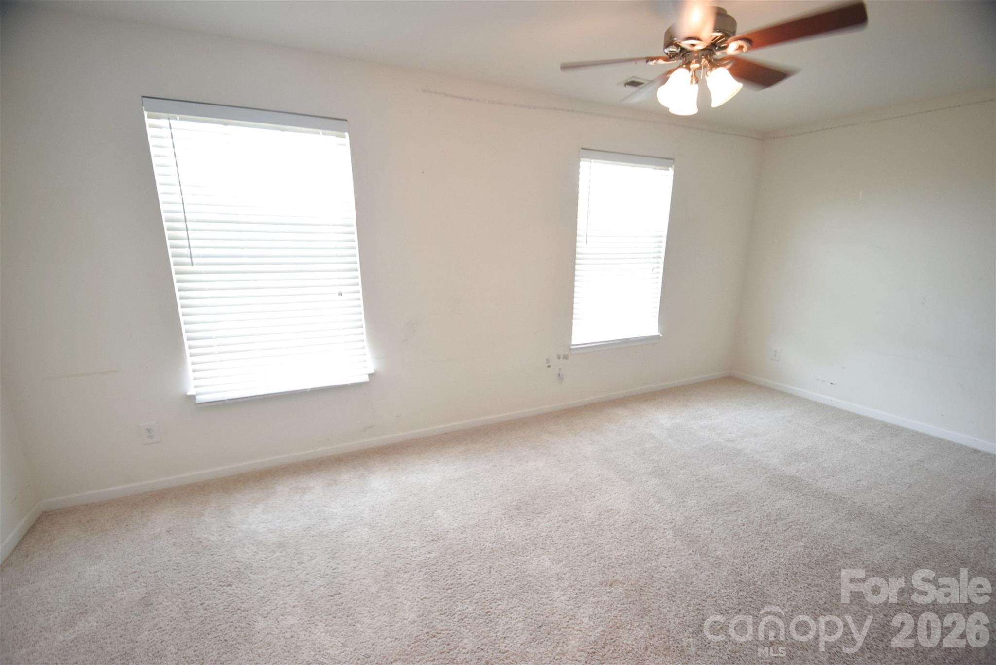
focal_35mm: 15
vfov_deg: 77.4
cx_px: 498
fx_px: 415
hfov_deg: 100.4
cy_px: 332
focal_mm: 10
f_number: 5
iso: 800
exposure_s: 1/100
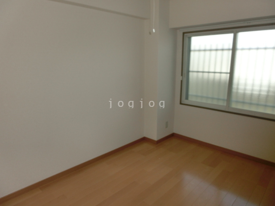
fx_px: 191
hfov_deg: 71.6
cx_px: 138
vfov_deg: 56.8
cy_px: 103
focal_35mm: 24
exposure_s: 1/250
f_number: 3
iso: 80
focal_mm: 4.24
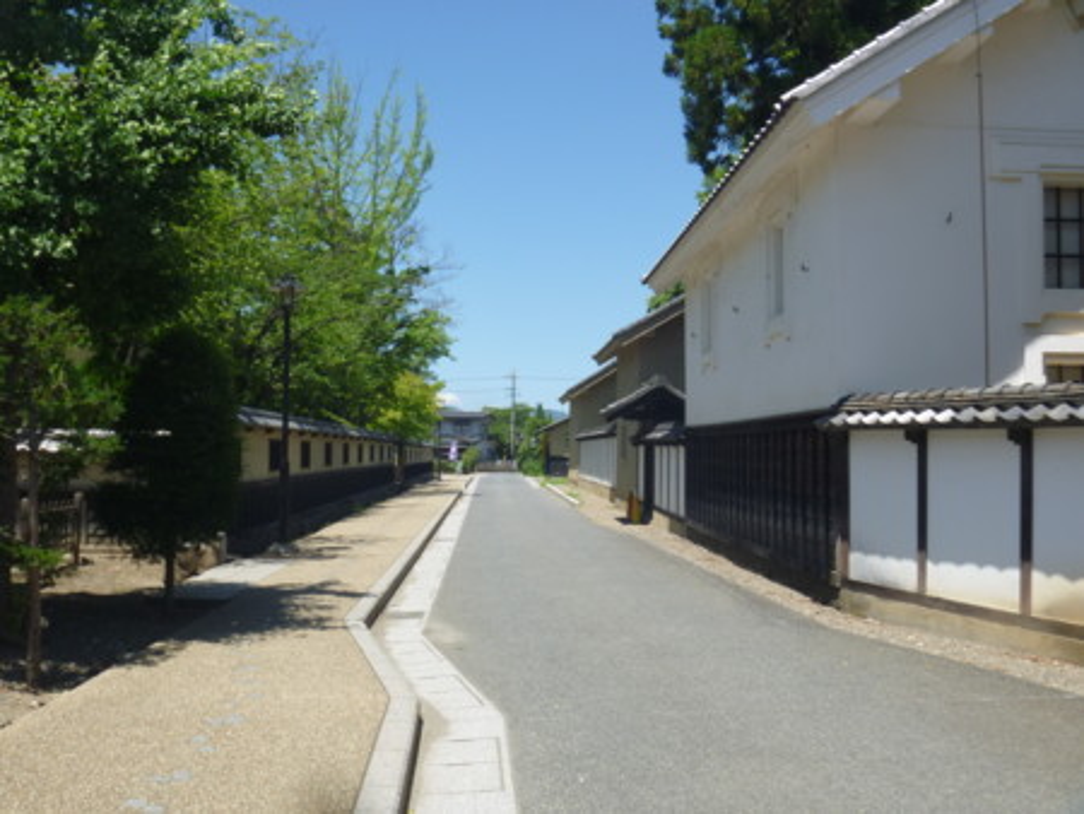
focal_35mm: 35
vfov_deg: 40.7
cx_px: 542
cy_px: 407
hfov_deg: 52.6
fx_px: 1097
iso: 80
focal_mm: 6.3
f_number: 5.6
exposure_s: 1/200
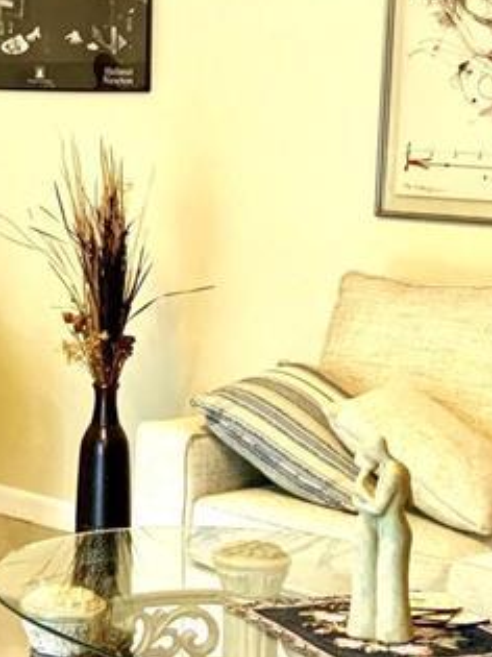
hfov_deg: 14.6
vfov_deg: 19.8
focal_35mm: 99
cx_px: -54
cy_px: 357
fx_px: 1877
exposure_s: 1/60
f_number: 1.8
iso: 320
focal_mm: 4.25
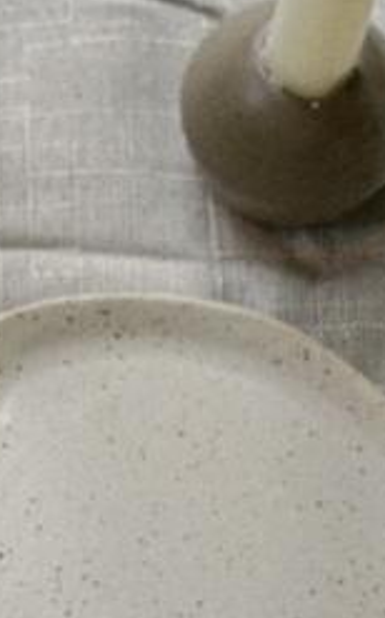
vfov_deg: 8.4
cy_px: 641
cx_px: -398
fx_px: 4171
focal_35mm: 248
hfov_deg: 5.2
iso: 320
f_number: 4
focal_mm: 50
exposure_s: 1/160
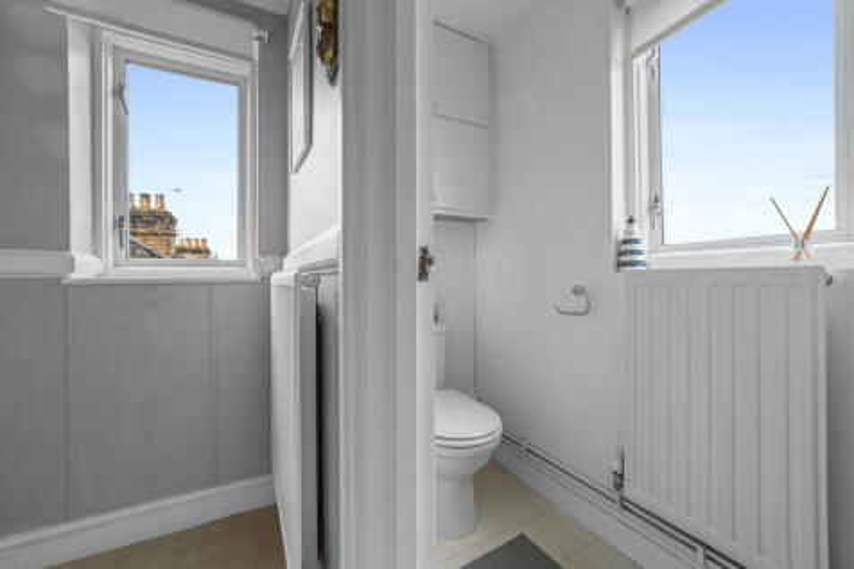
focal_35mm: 14
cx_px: 427
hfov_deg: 104.3
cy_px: 284
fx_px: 332
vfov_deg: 81.2
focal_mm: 14
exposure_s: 1/3
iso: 400
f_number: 8
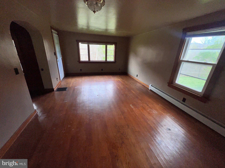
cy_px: 84
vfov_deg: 89.9
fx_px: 84
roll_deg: -2.3
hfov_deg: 106.2
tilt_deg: -21.4
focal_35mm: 13
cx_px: 112
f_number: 1.8
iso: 25
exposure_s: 1/247
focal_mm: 1.57
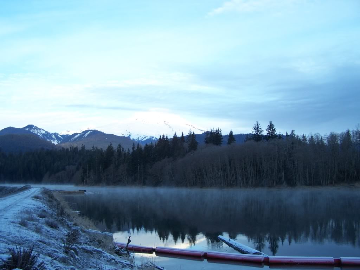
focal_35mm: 38
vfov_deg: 37.7
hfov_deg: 49.0
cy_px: 135
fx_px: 395
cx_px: 180
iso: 80
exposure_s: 1/180
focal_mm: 6.3
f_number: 2.8
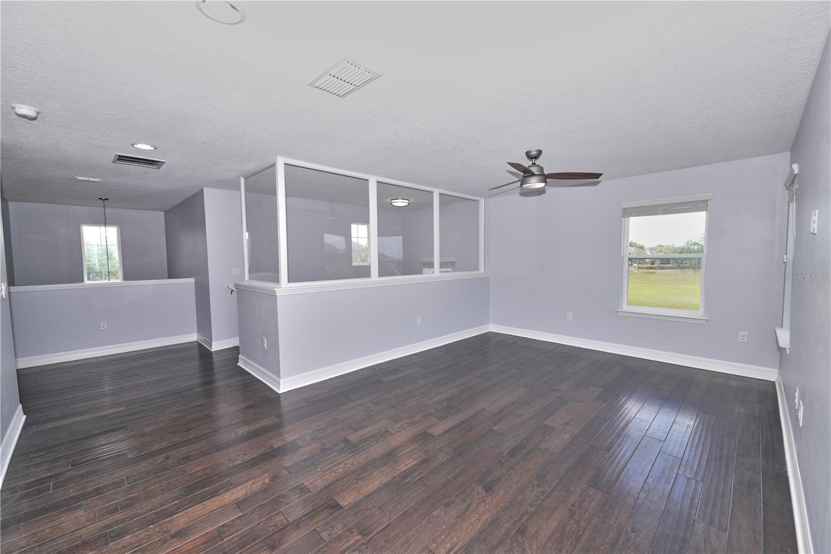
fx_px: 323
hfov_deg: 104.3
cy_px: 277
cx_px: 416
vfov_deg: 81.2
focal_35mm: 14
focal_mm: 14
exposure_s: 1/200
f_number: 4
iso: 160
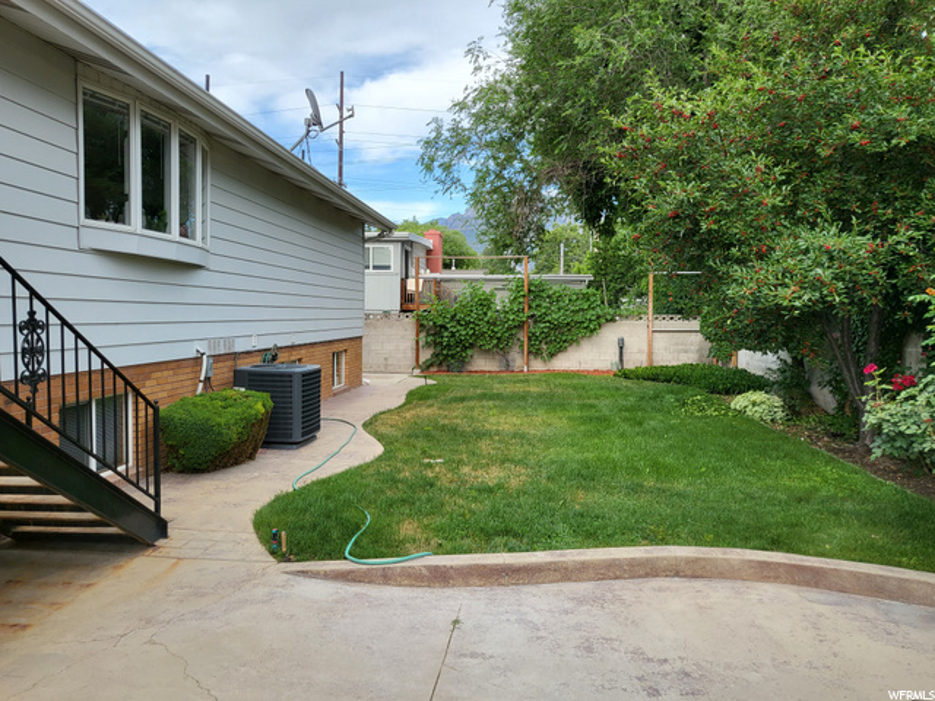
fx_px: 702
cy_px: 350
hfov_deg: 67.3
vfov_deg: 53.1
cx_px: 468
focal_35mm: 26
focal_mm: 4.25
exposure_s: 1/763
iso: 50
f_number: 1.8
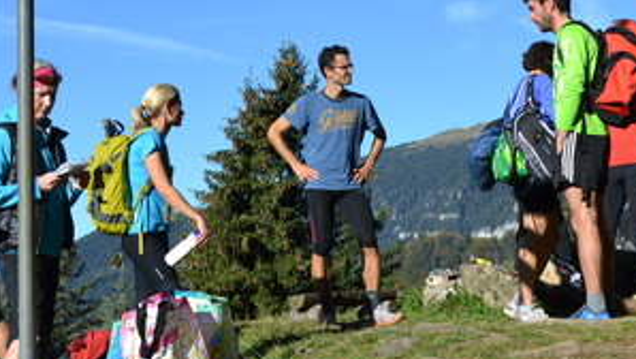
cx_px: 377
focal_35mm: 87
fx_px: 1468
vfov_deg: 13.8
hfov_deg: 24.4
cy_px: 37
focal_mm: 22
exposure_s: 1/250
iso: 100
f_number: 8
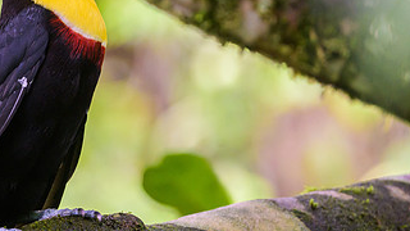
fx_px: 10806
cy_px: 66
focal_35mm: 994
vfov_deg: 1.2
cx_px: 111
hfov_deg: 2.2
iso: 1400
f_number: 5.6
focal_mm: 500
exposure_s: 1/160
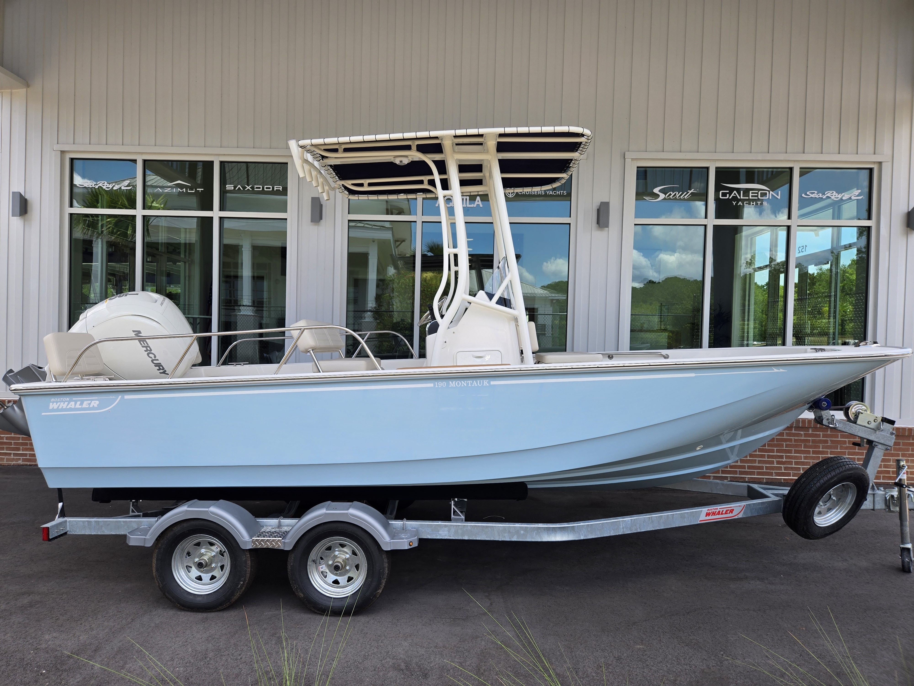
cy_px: 343
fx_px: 607
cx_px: 457
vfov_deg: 58.9
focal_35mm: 23
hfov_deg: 73.9
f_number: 1.8
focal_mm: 5.4
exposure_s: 1/522
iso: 25
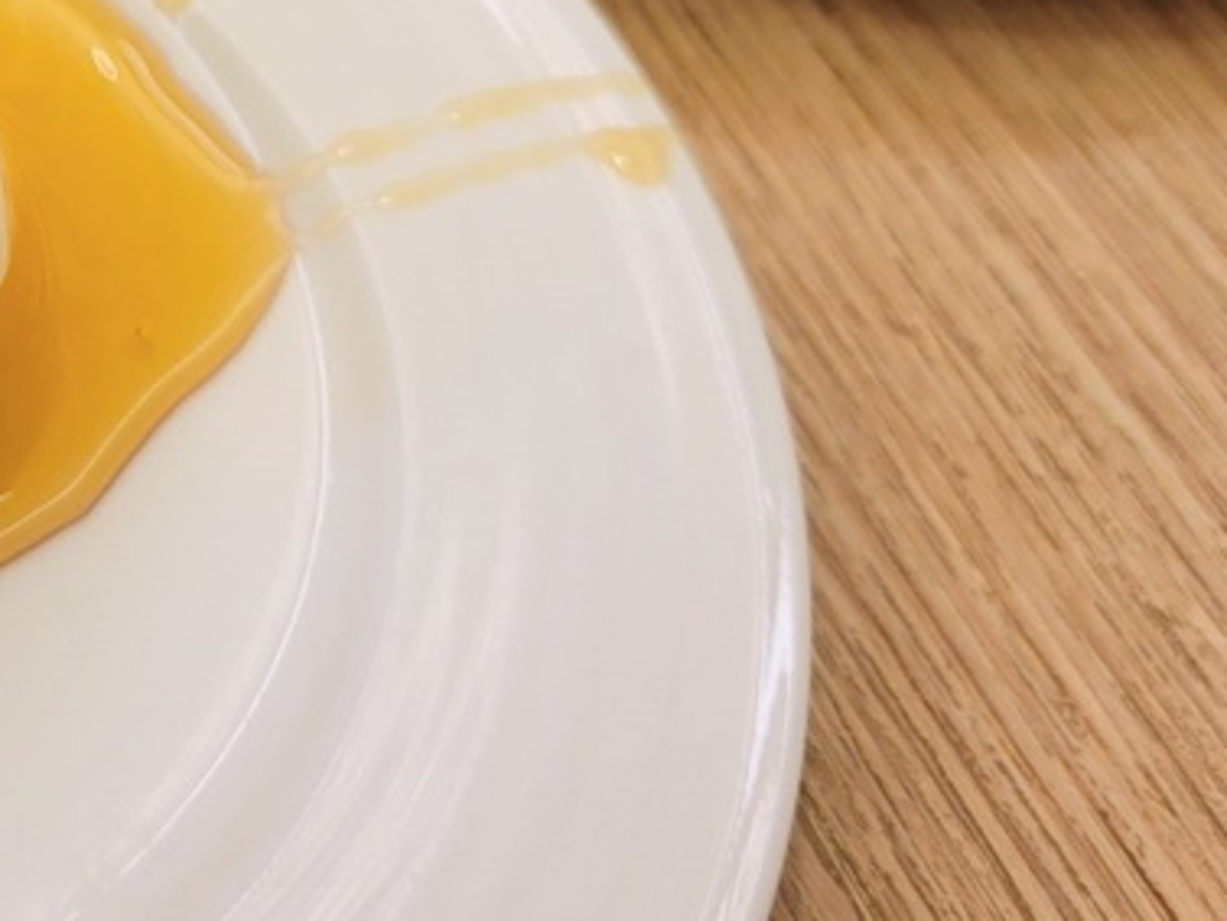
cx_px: -65
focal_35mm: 69
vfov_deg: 20.3
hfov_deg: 26.3
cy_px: -114
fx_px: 2447
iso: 160
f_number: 1.8
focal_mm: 5.4
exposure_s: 1/49
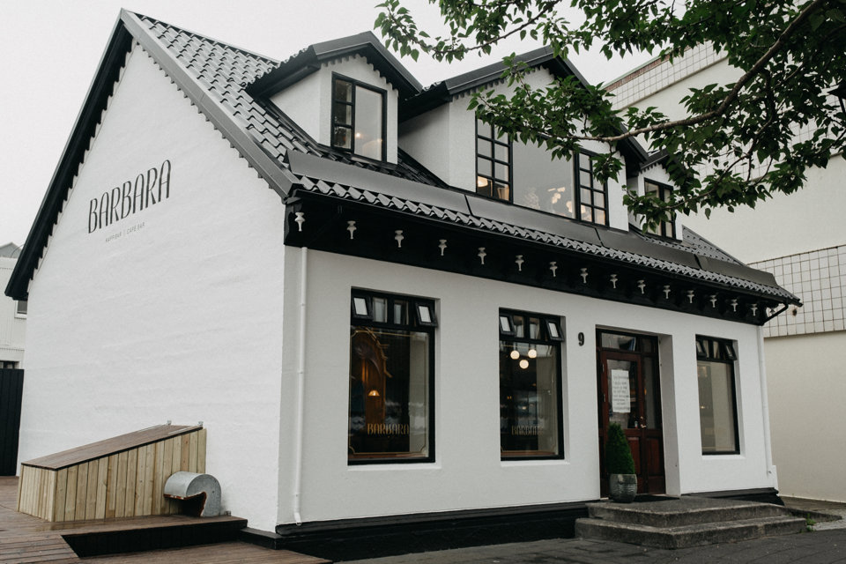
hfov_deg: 57.0
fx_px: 776
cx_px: 364
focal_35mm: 33
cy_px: 290
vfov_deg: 39.9
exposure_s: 1/125
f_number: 4
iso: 250
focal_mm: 19.2
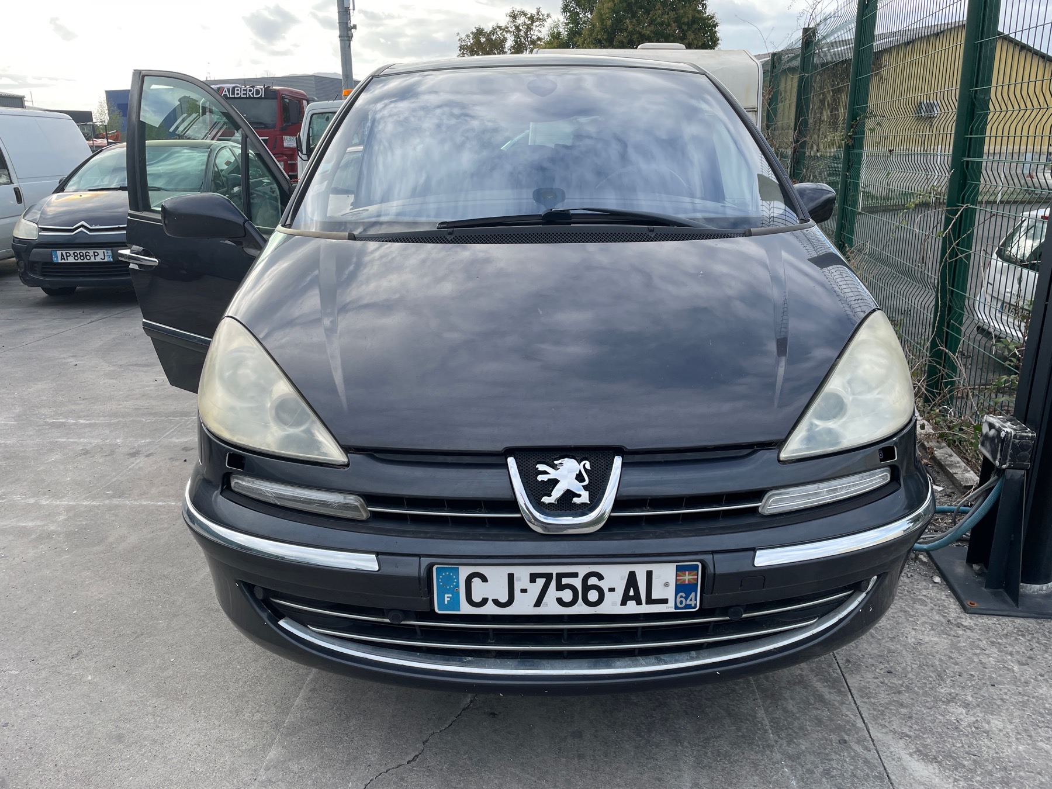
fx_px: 790
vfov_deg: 53.1
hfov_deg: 67.3
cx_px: 526
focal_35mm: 26
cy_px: 394
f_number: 1.6
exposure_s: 1/895
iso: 32
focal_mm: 4.2
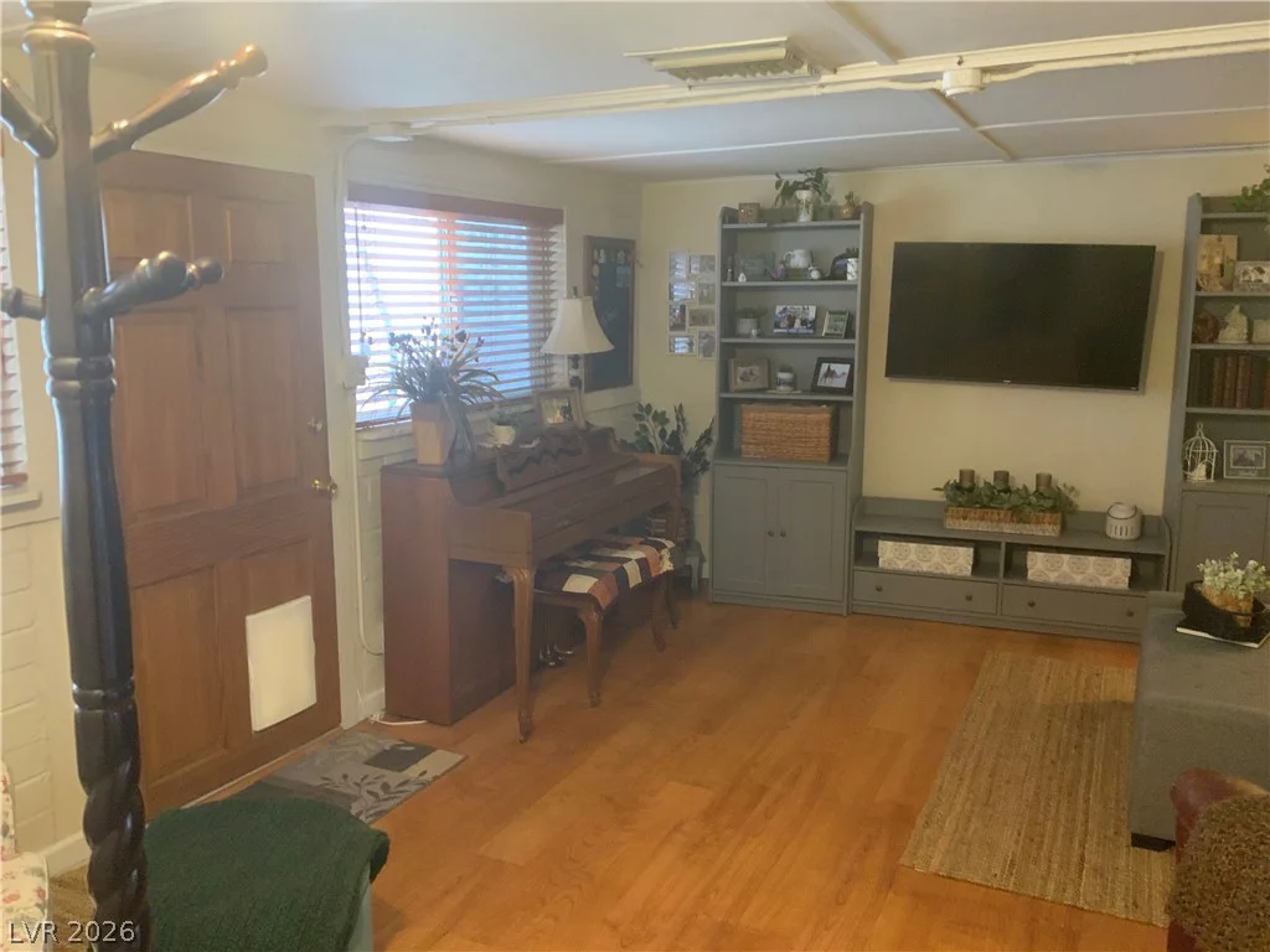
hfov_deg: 61.7
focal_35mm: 29
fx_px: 1064
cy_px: 476
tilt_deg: -9.0
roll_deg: -1.5
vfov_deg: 48.2
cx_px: 635
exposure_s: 1/60
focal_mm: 3
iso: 250
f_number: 1.8
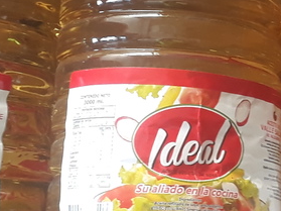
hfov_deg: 19.4
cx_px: 265
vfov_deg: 14.8
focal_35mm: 99
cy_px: 18
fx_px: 803
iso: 100
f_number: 1.9
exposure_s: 1/30
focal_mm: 3.6
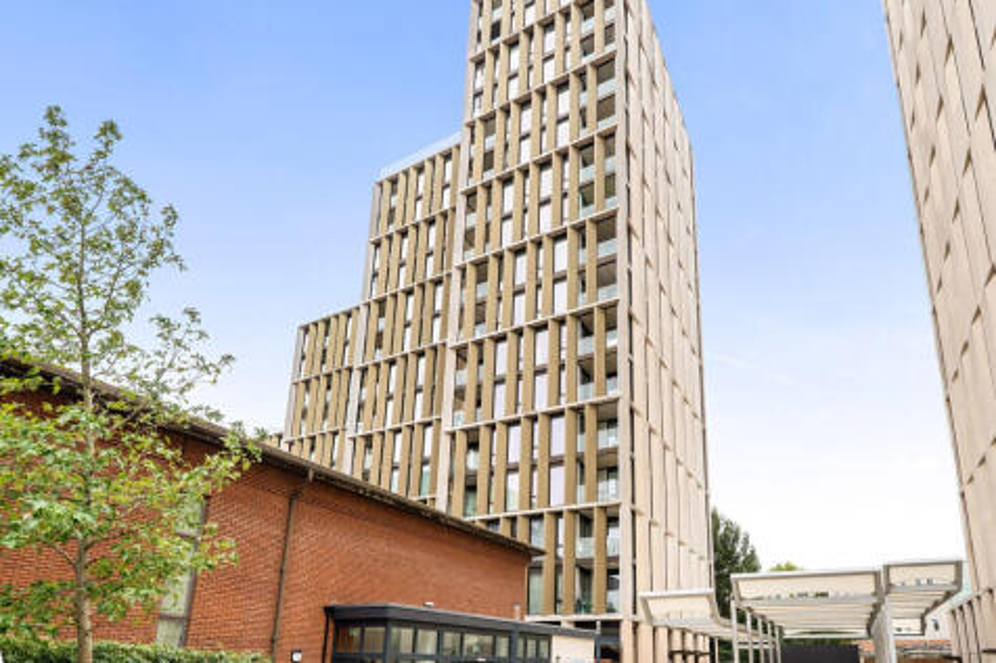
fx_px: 498
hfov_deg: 90.0
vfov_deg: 67.3
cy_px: 332
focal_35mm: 18
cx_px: 498
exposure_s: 1/500
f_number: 8
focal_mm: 12
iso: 400
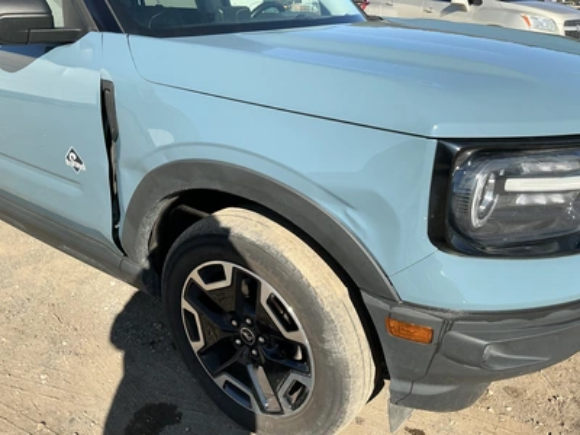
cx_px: 290
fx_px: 469
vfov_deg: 49.7
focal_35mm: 28
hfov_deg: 63.4
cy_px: 218
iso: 25
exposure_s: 1/1076
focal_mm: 3
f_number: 1.8
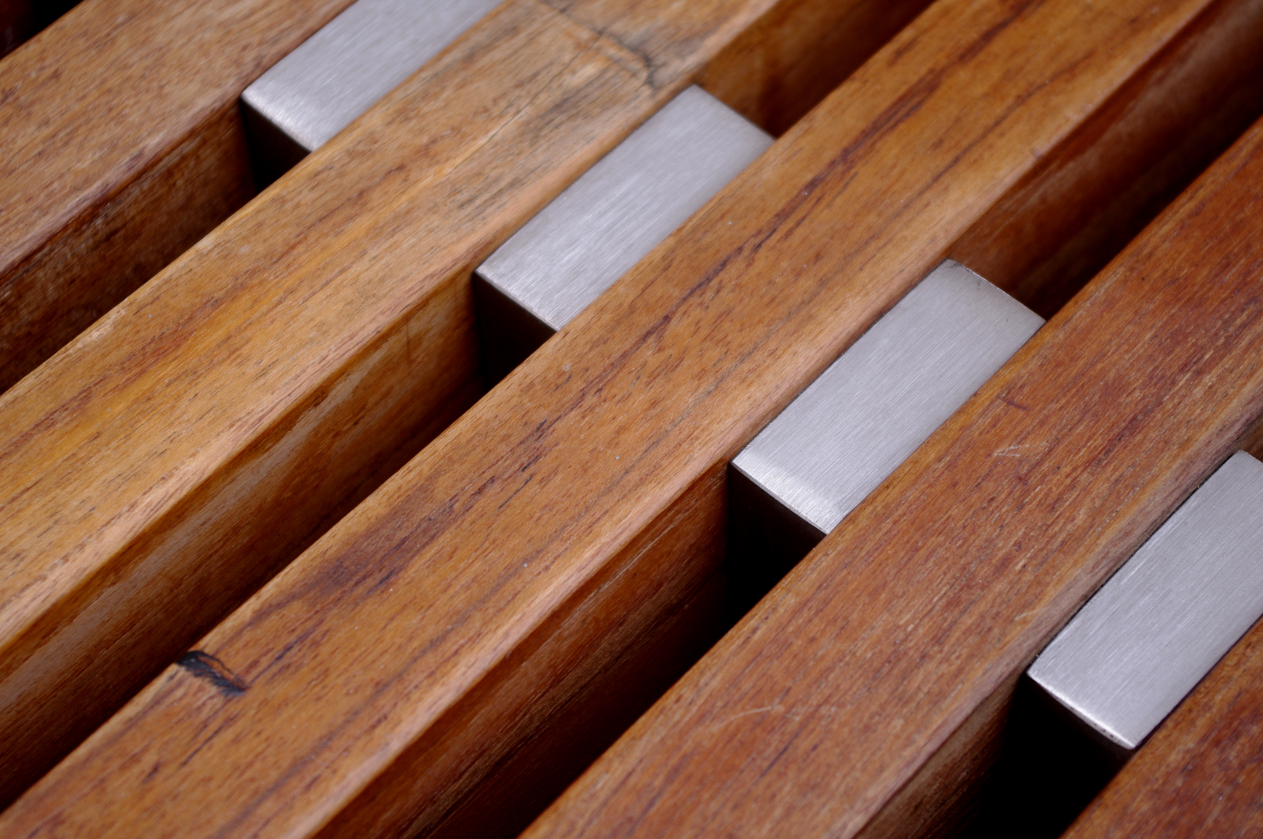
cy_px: 420
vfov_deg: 16.6
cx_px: 632
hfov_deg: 24.8
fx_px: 2873
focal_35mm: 82
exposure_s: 1/80
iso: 200
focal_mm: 55
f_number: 5.6
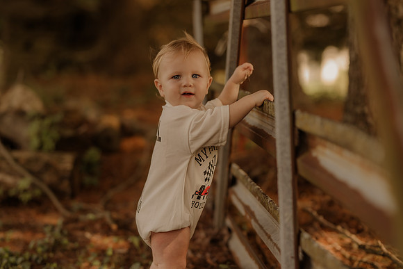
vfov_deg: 16.1
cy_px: 134
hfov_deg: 23.9
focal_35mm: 85
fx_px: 952
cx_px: 202
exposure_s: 1/1000
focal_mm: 85
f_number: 2
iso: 250
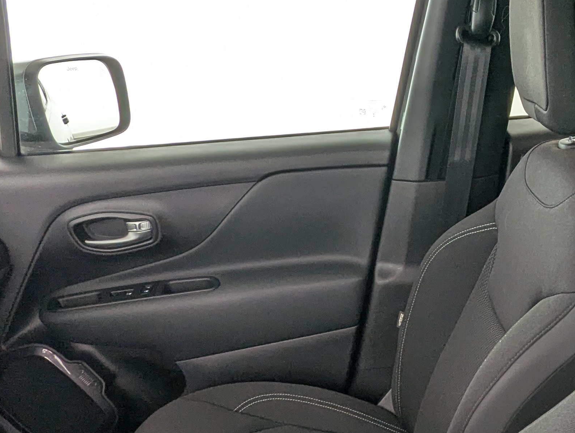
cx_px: 492
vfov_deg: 35.0
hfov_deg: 42.8
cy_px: 279
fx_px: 682
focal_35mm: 41
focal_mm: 2.35
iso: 72
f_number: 2.2
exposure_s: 1/38.1
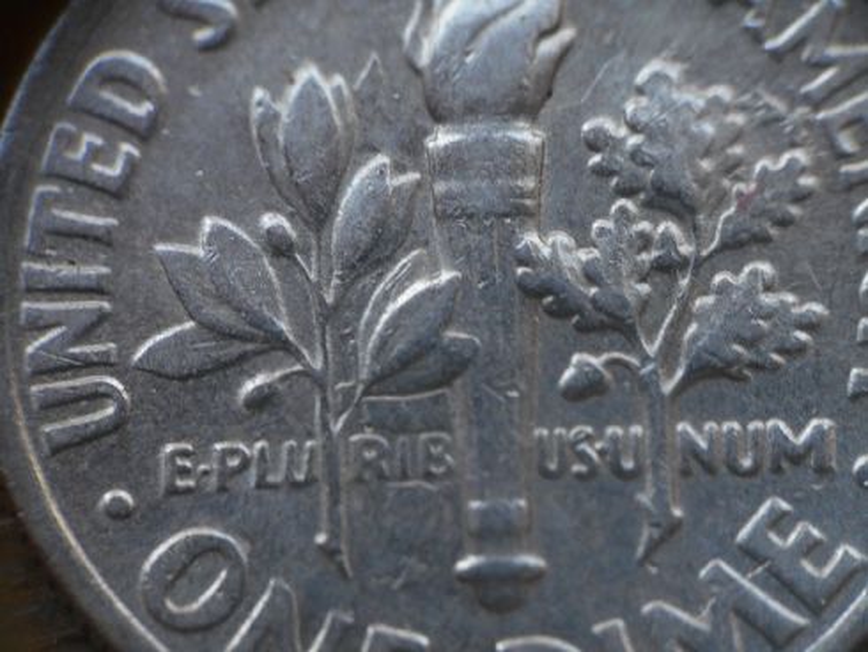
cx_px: 434
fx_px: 1530
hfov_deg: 31.7
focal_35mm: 61
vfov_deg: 24.0
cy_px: 326
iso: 250
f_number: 4.4
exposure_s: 1/30
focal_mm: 10.9
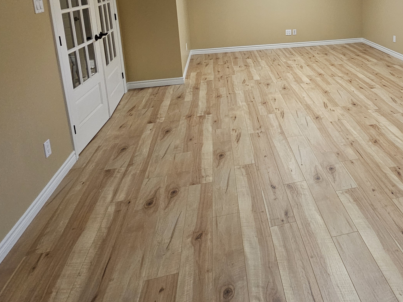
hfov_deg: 65.2
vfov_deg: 49.6
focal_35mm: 25
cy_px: 37
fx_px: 291
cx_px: 302
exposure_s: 1/60
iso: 200
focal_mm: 2.2
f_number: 2.2
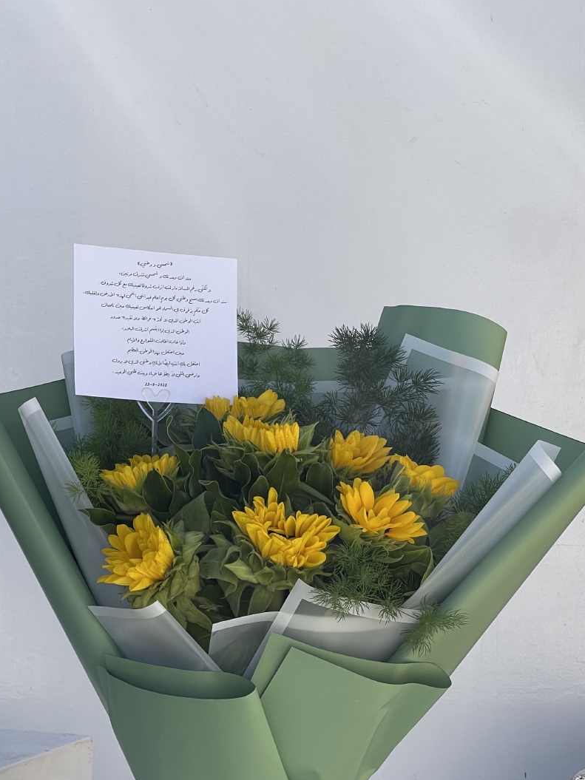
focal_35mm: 91
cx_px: 256
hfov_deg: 16.2
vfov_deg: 21.4
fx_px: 2051
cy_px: 549
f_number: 2.2
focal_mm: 7.5
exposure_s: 1/774
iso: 20
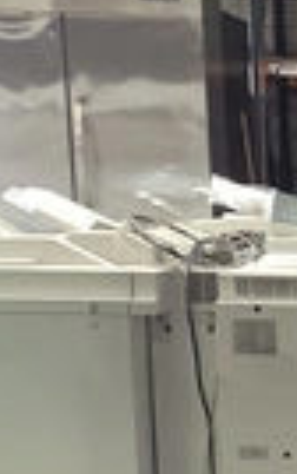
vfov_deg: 20.6
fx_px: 1266
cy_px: 449
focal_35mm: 98
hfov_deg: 12.2
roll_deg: -1.4
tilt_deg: -8.7
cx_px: 552
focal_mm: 3.3
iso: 320
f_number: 2.4
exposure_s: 1/60
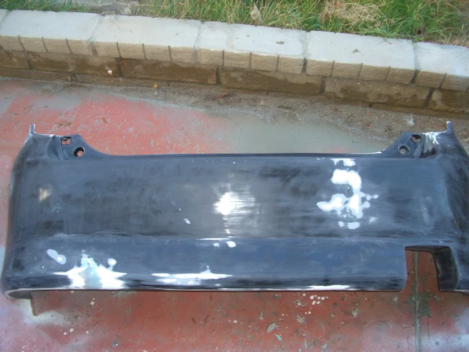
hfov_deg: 49.0
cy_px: 176
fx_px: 515
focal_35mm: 38
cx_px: 234
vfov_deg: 37.7
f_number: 2.8
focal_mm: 7.9
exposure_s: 1/60
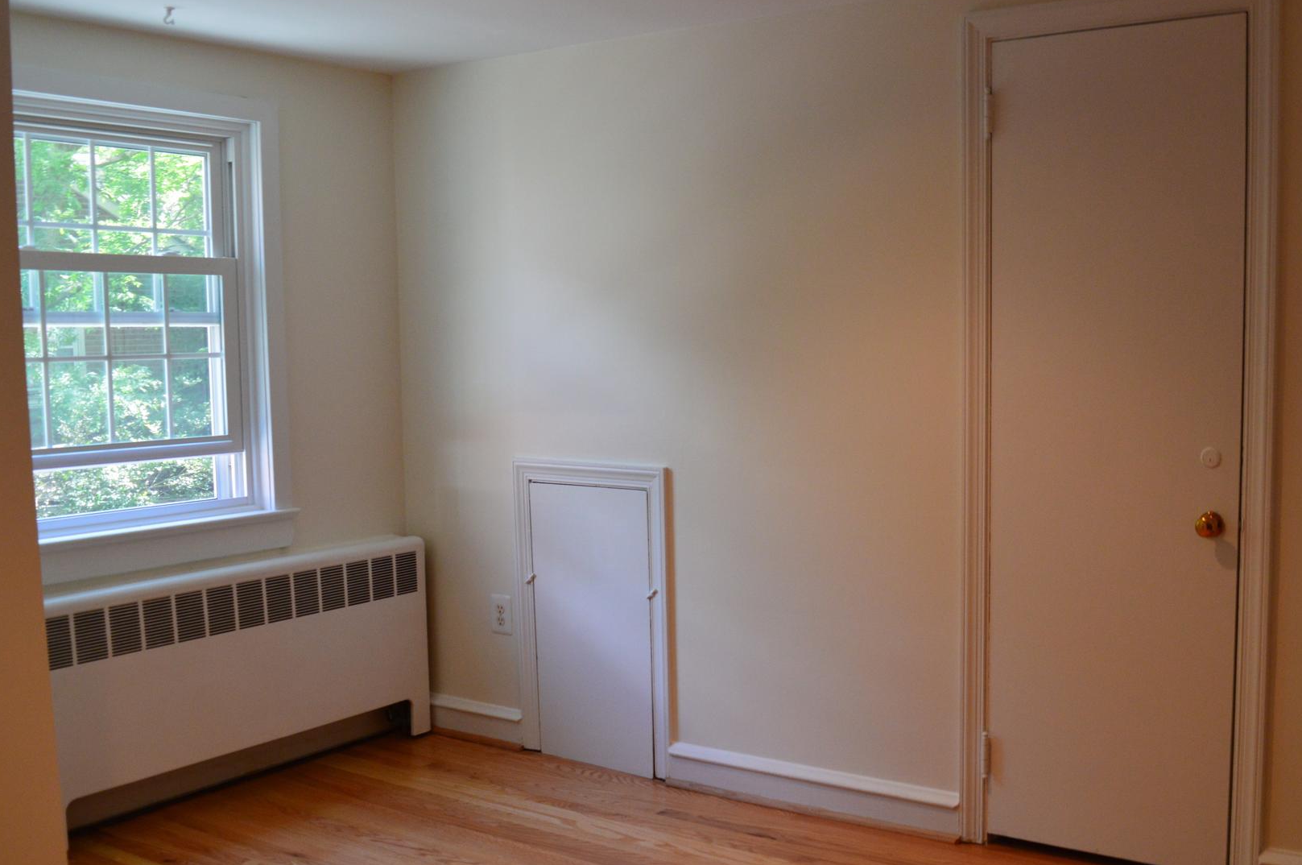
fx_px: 1373
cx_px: 769
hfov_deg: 50.5
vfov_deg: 34.9
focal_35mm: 38
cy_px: 488
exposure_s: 1/60
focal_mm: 20
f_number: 5
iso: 800
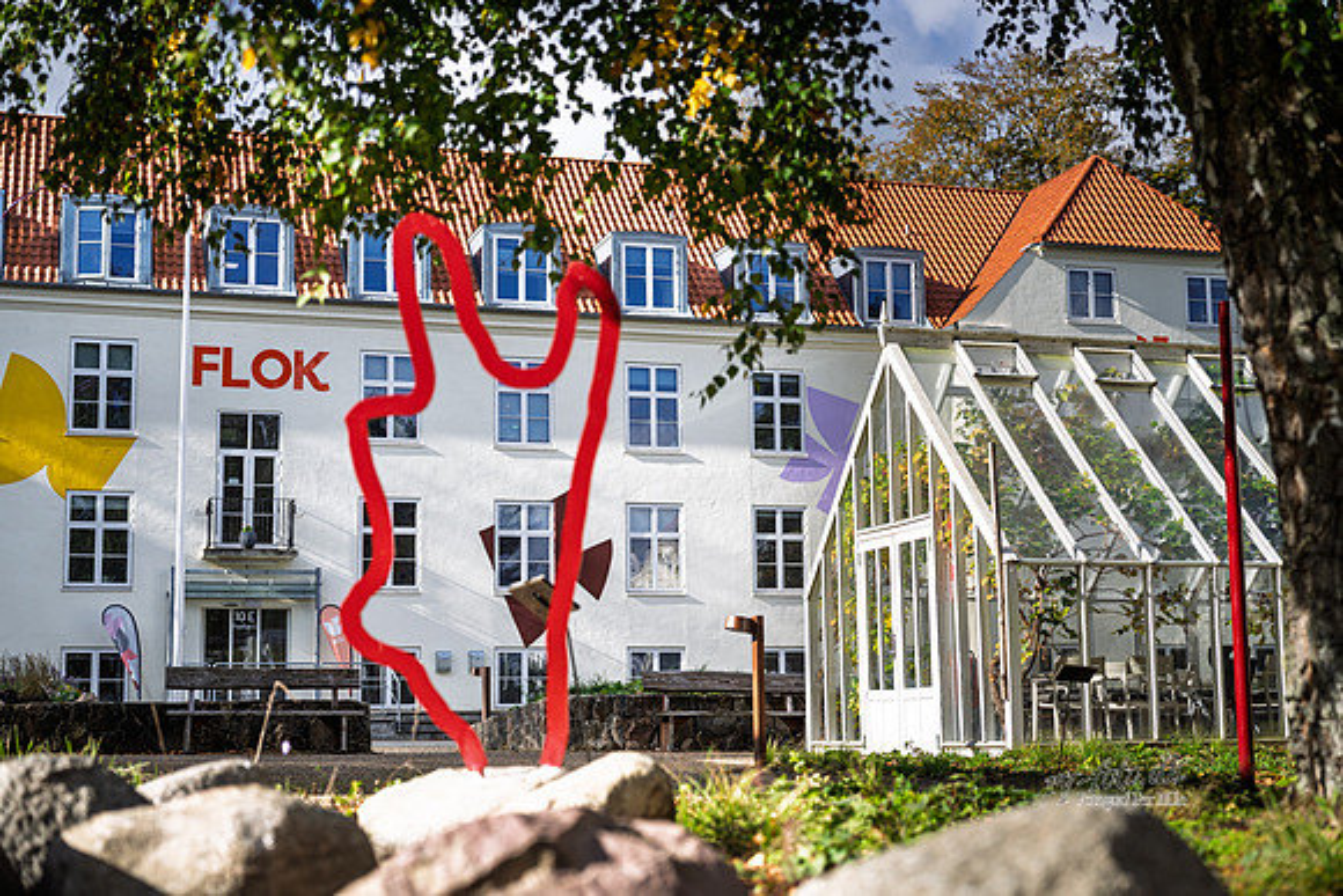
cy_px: 448
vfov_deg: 26.5
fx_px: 1903
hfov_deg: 38.9
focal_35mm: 51
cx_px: 672
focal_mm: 51
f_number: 2.8
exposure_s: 1/1250
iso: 64
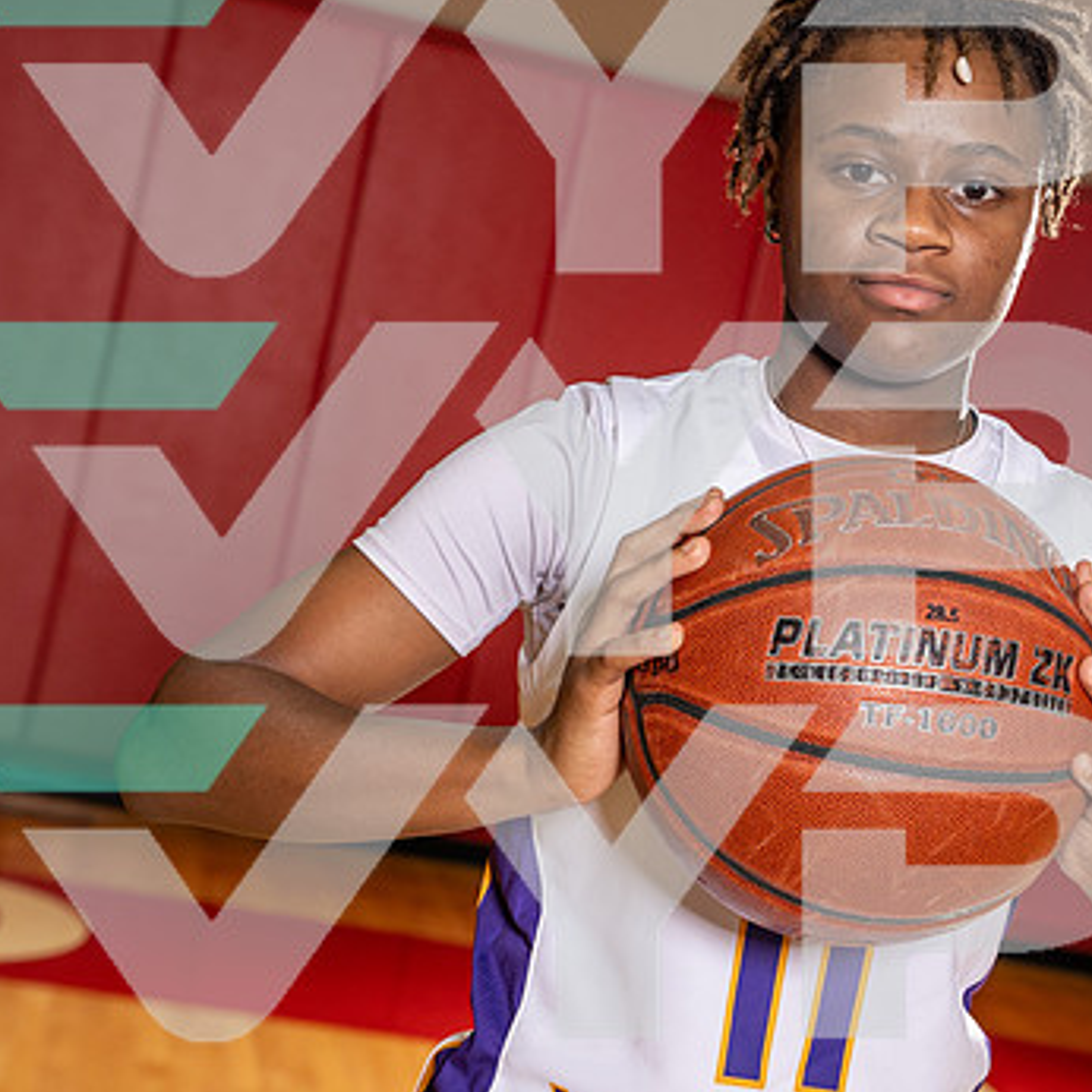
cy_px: 491
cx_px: 751
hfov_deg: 22.4
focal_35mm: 77
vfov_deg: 22.5
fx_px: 2748
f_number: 5.6
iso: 500
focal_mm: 54
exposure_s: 1/250
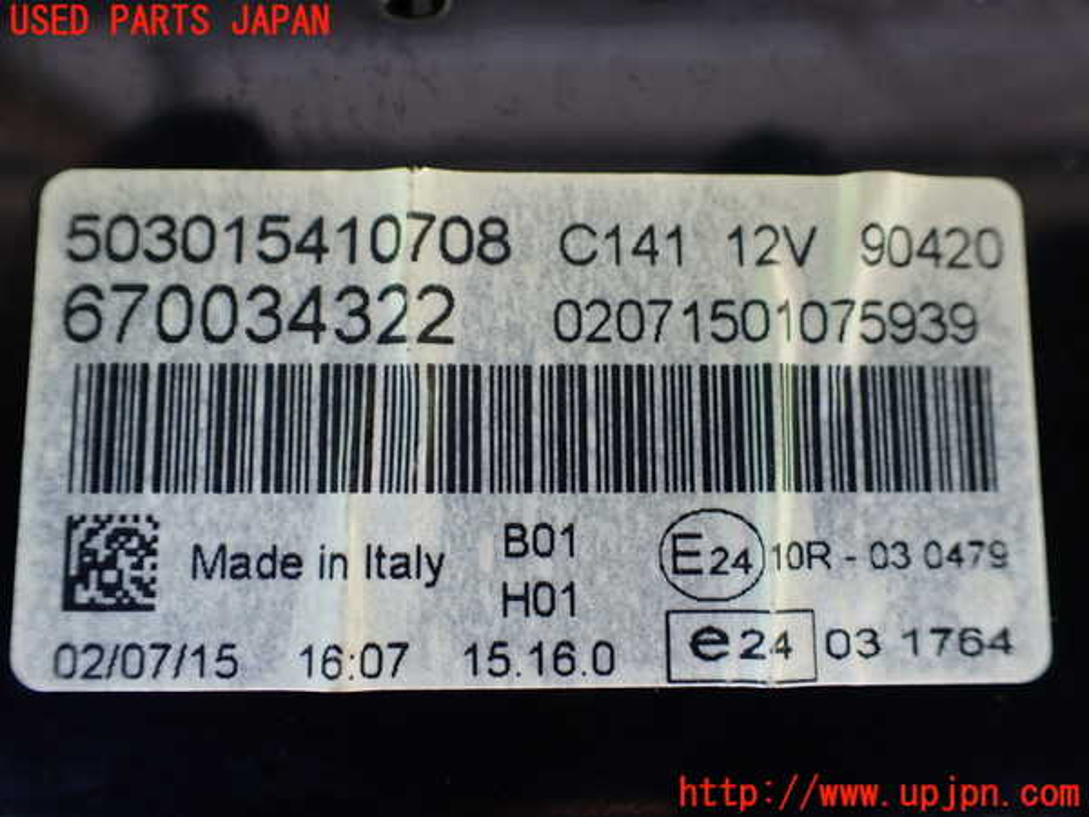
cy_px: 408
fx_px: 944
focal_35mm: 30
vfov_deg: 46.8
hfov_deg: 60.0
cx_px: 544
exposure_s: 1/125
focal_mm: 5.4
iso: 200
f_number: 2.3
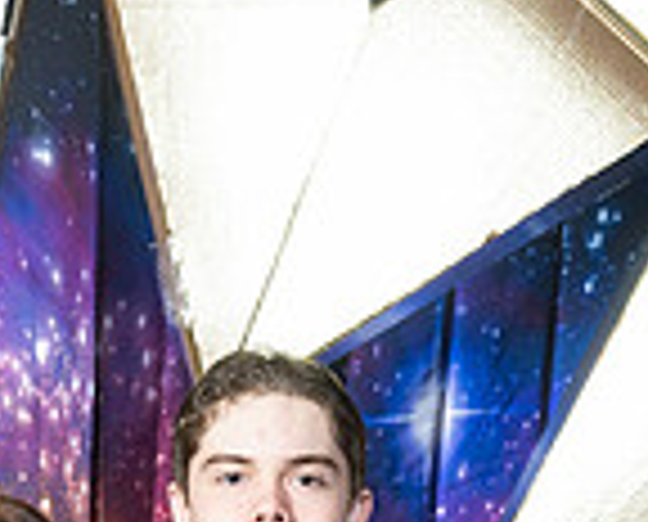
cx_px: 144
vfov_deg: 9.6
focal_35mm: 152
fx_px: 2923
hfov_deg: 12.6
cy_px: 986
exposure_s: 1/100
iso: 320
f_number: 8
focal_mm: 52
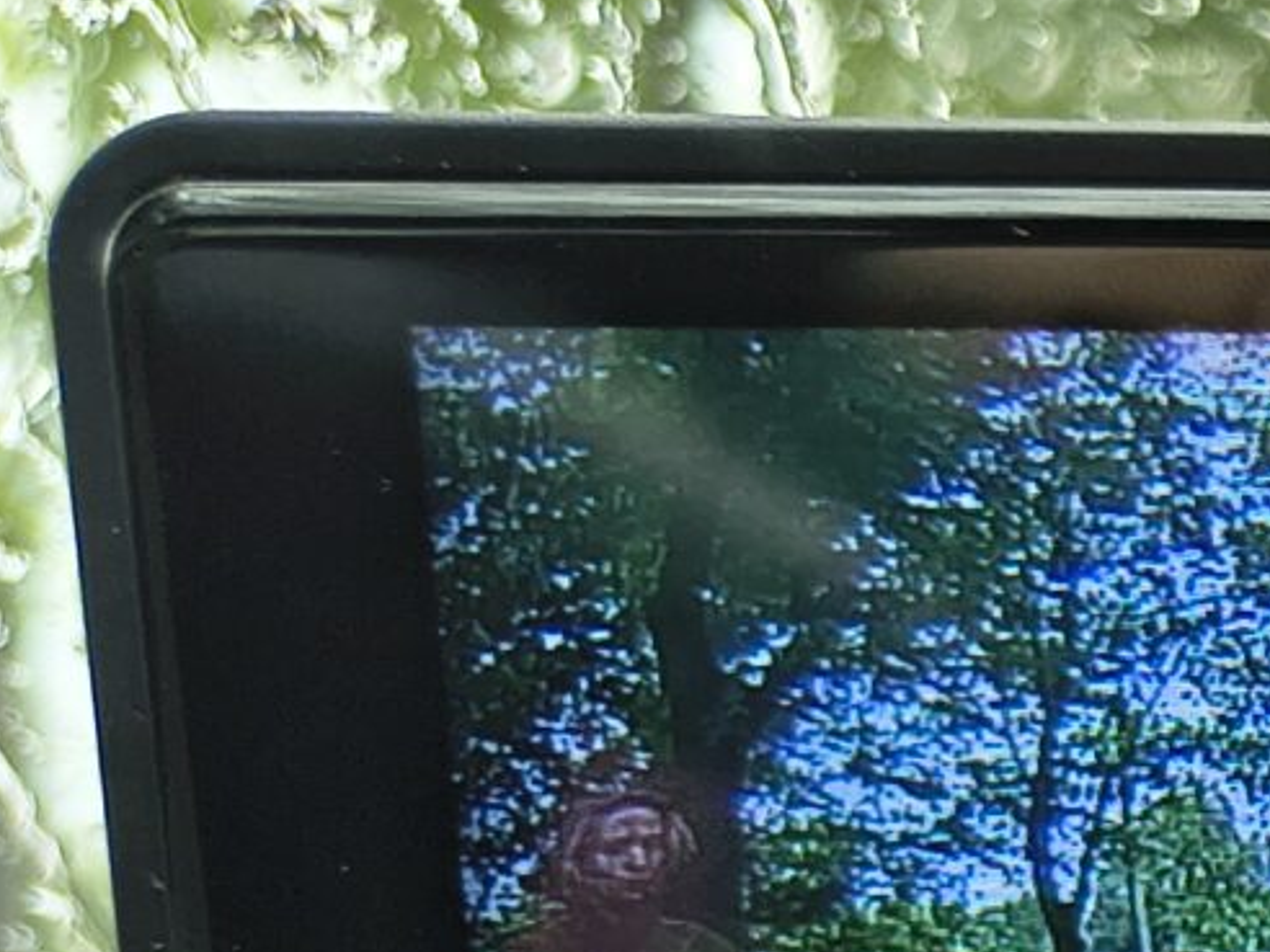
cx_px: 3289
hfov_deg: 11.9
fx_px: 4586
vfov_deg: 11.4
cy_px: 1362
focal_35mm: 125
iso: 118
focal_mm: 5.56
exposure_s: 1/100
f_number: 1.8
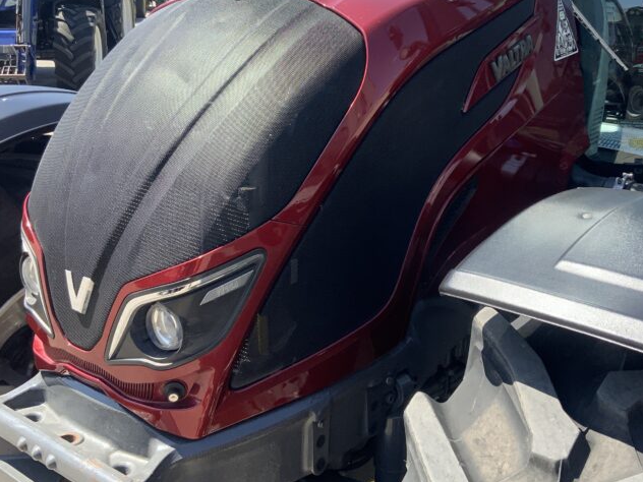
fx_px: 873
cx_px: 356
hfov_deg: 40.4
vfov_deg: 30.6
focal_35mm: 47
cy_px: 159
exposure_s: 1/606
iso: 16
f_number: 1.8
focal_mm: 3
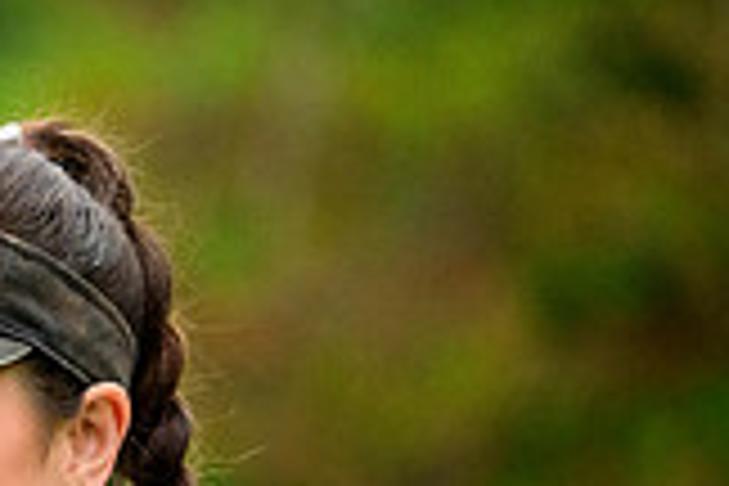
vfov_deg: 3.1
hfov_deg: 4.6
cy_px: 758
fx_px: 9071
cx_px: -441
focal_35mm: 448
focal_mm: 125
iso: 3200
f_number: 2.8
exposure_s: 1/1600
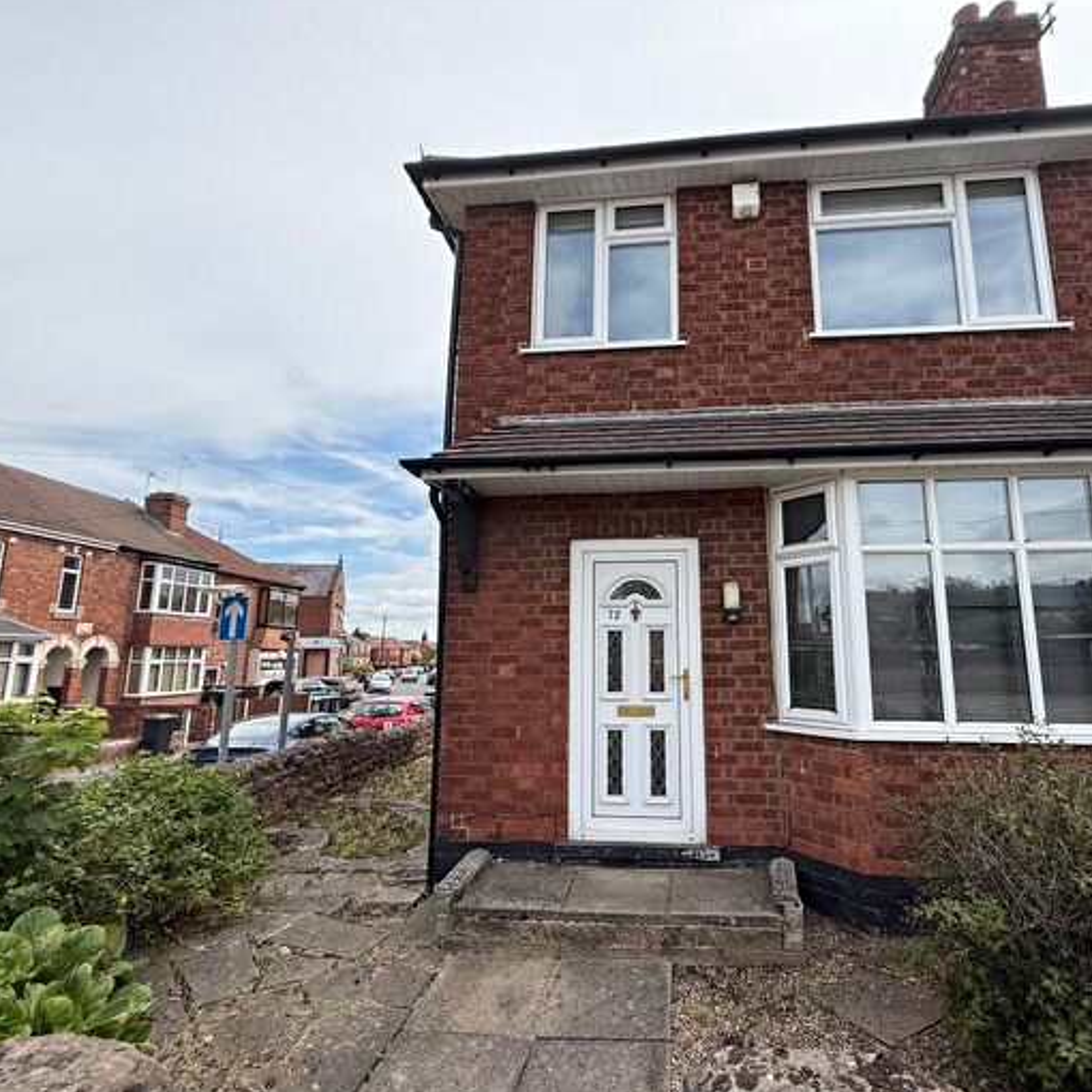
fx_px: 607
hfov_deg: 83.4
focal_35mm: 17
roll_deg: +0.2
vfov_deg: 84.0
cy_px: 551
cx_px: 625
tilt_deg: +10.1
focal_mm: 2.22
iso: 64
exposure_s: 1/1613
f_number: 2.2
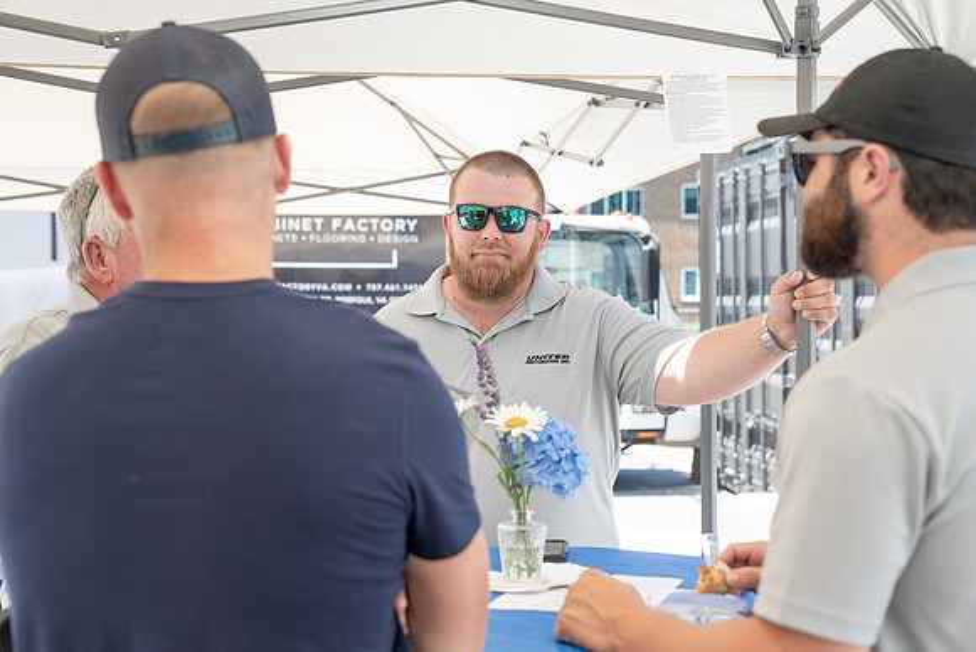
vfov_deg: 24.3
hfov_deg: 35.7
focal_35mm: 56
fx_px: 1515
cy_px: 330
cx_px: 519
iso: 100
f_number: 4
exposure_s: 1/200
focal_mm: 48
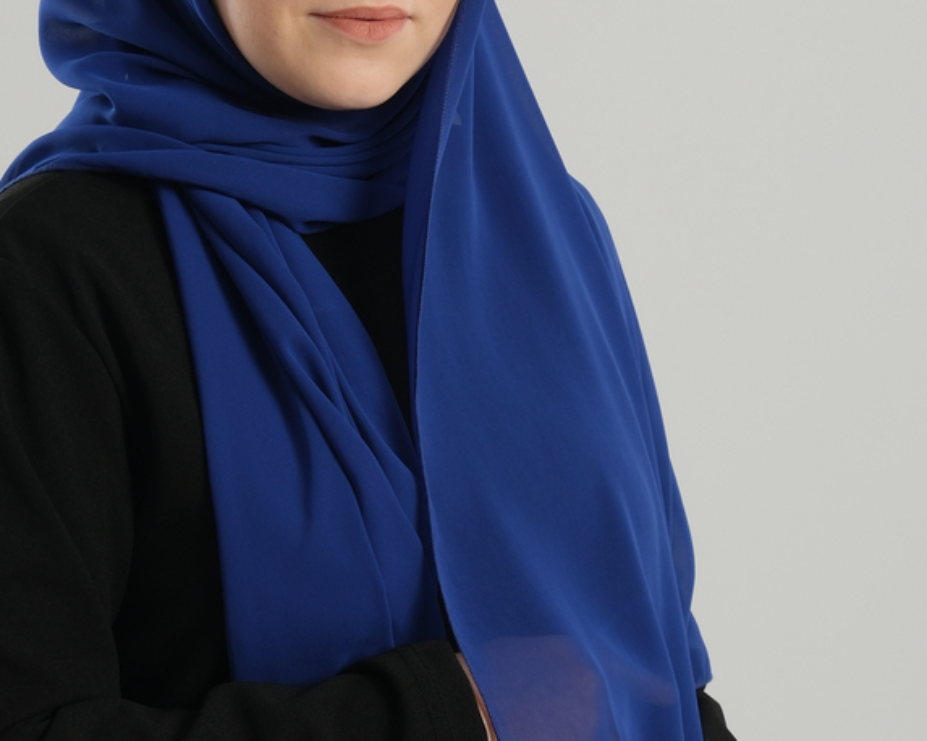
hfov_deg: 10.9
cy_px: 328
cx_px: 406
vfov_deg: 8.7
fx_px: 4854
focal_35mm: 177
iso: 125
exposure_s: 1/256
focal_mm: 40.1
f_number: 7.1
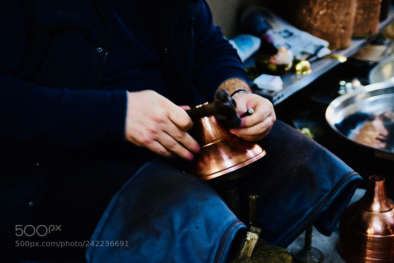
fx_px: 690
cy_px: 132
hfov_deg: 31.9
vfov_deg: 21.6
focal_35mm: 63
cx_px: 197
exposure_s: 1/60
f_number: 3.2
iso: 800
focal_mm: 42
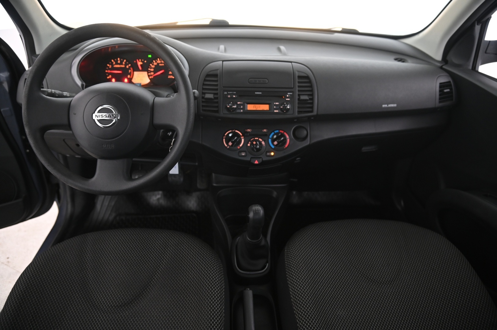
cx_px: 248
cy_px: 165
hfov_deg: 73.8
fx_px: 331
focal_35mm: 24
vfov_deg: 53.1
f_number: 4
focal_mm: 24
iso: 2000
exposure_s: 1/15
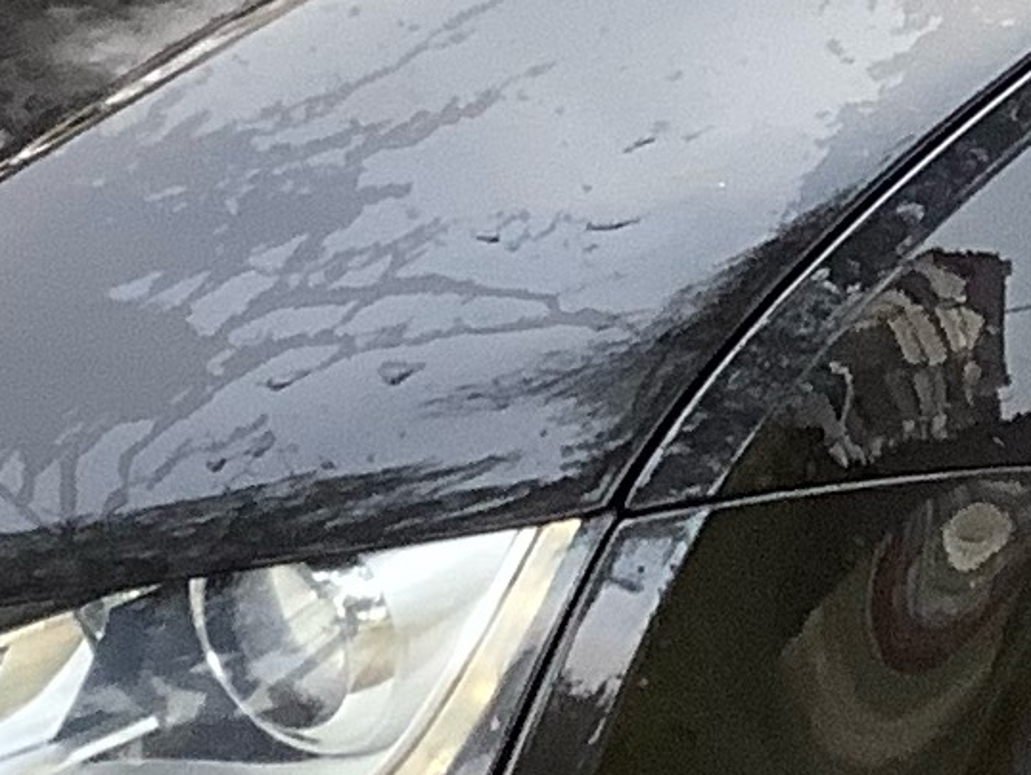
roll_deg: +2.9
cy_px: 153
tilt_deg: -20.1
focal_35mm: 188
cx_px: 855
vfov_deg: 7.9
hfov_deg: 10.5
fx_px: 5602
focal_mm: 3.3
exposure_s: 1/50
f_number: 2.4
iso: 80
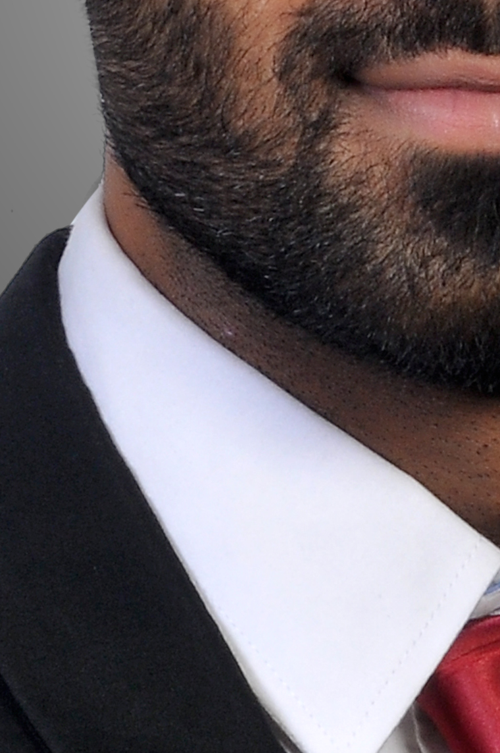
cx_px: 409
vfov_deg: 7.3
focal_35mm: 281
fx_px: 5868
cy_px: 189
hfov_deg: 4.9
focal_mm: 50
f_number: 18
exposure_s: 1/125
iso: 250
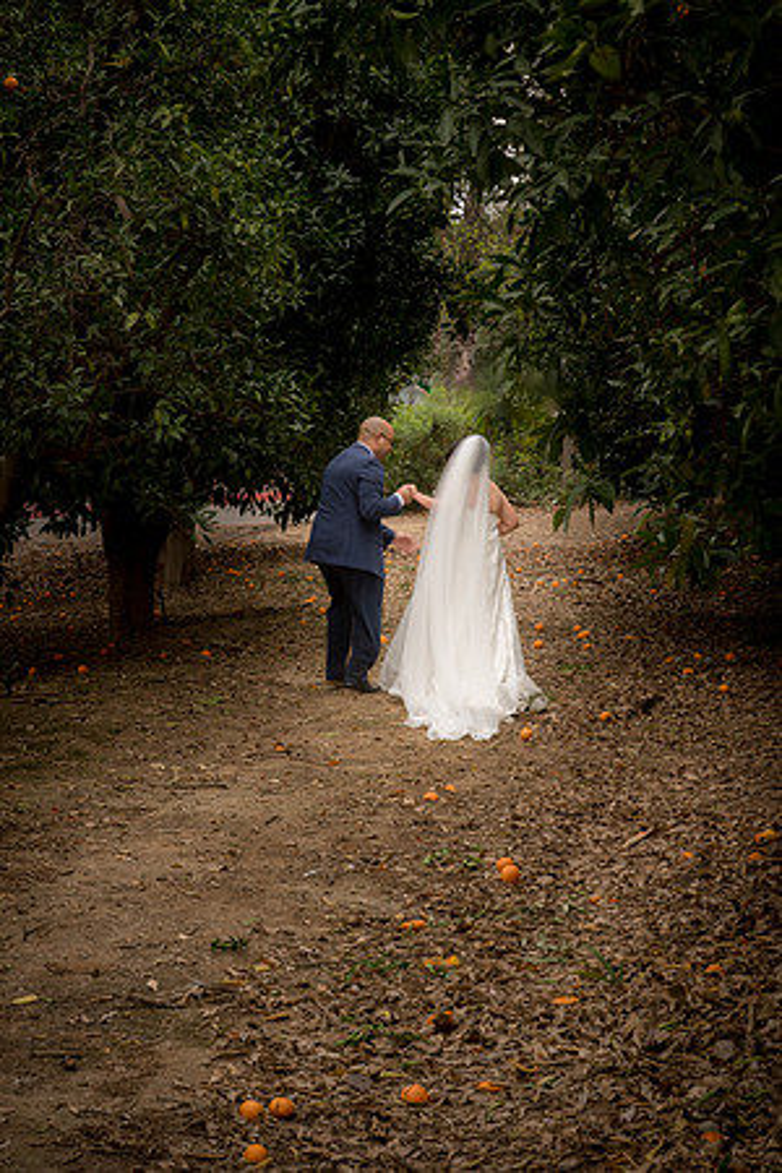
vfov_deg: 28.8
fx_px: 2281
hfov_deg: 19.5
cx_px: 391
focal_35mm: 70
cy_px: 586
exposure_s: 1/25
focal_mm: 70
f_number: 14
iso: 640
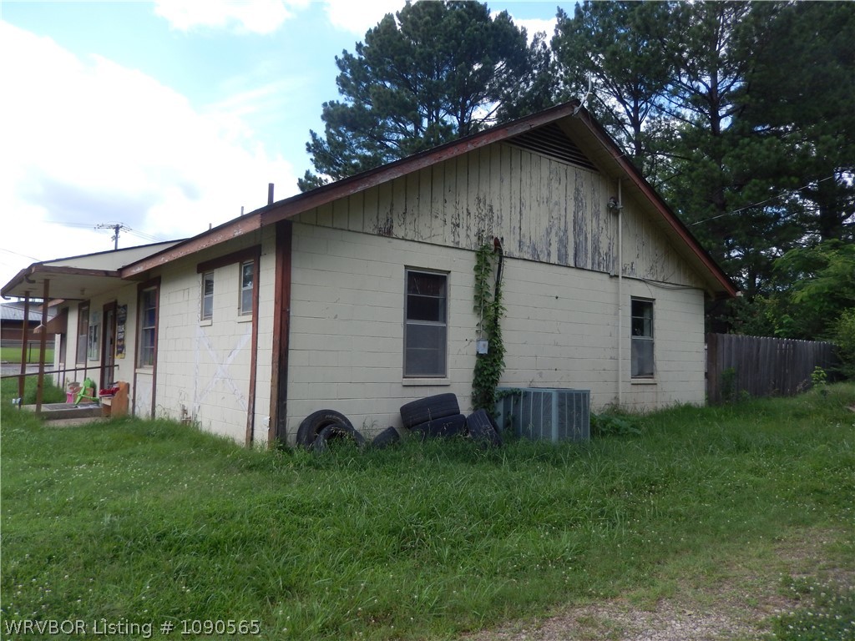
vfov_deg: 54.9
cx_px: 428
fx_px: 617
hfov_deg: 69.4
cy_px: 320
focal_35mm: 25
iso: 125
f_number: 3.4
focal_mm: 4.5
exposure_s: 1/800
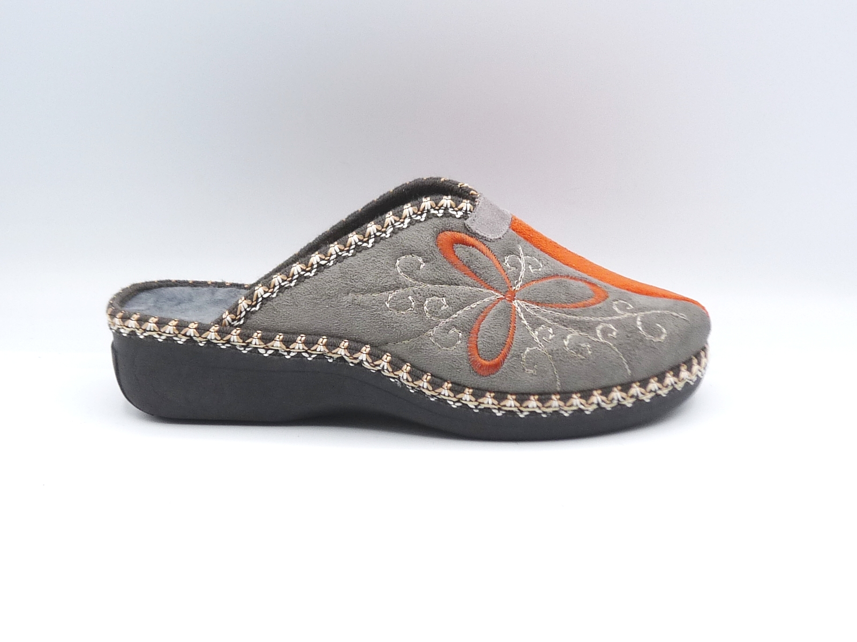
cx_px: 428
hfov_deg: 34.3
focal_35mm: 56
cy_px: 321
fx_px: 1386
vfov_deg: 26.1
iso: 100
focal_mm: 5.6
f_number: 4
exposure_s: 1/160
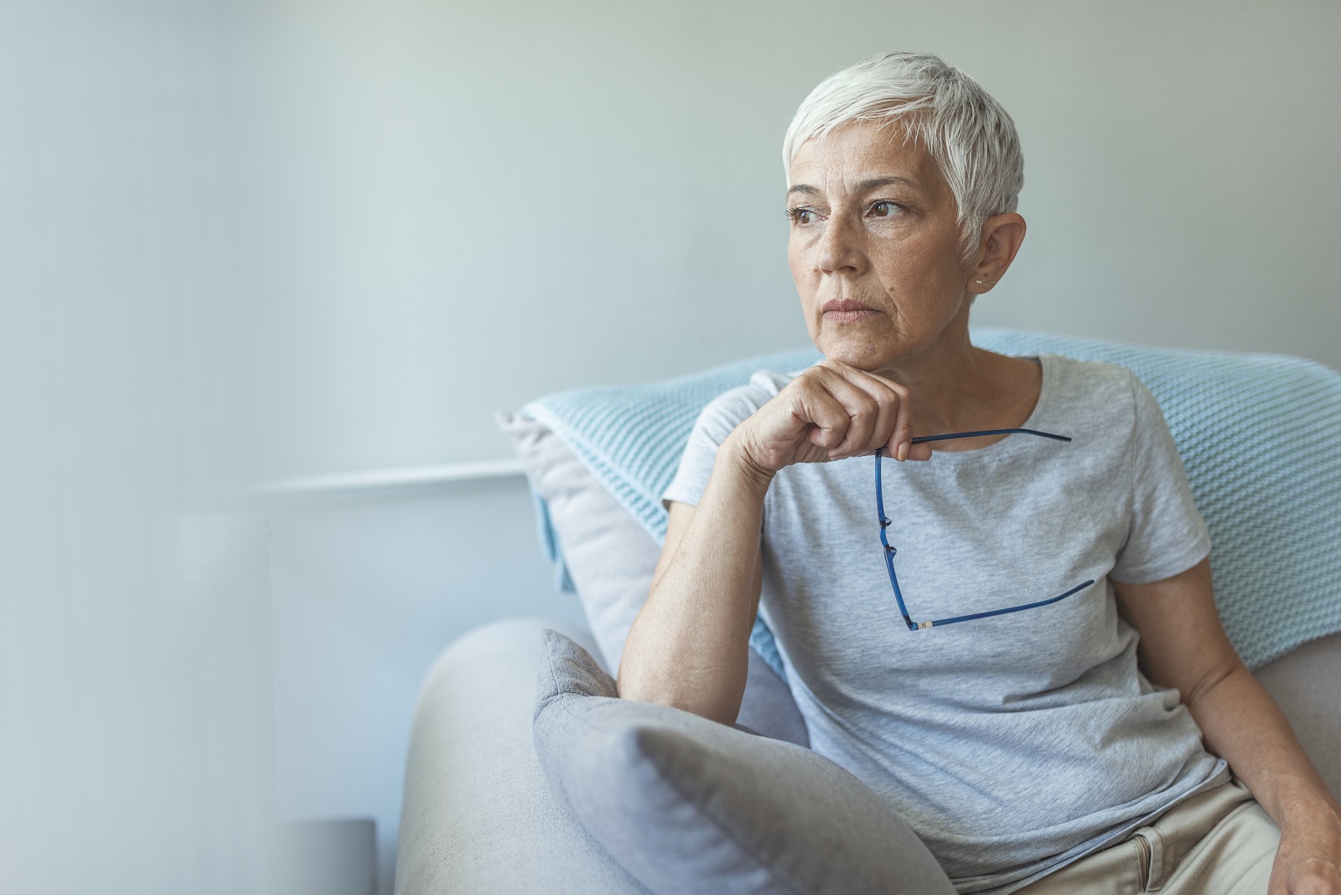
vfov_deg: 37.9
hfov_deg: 54.4
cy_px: 448
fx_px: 1304
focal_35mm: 35
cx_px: 670
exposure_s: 1/200
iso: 125
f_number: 1.8
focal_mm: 35
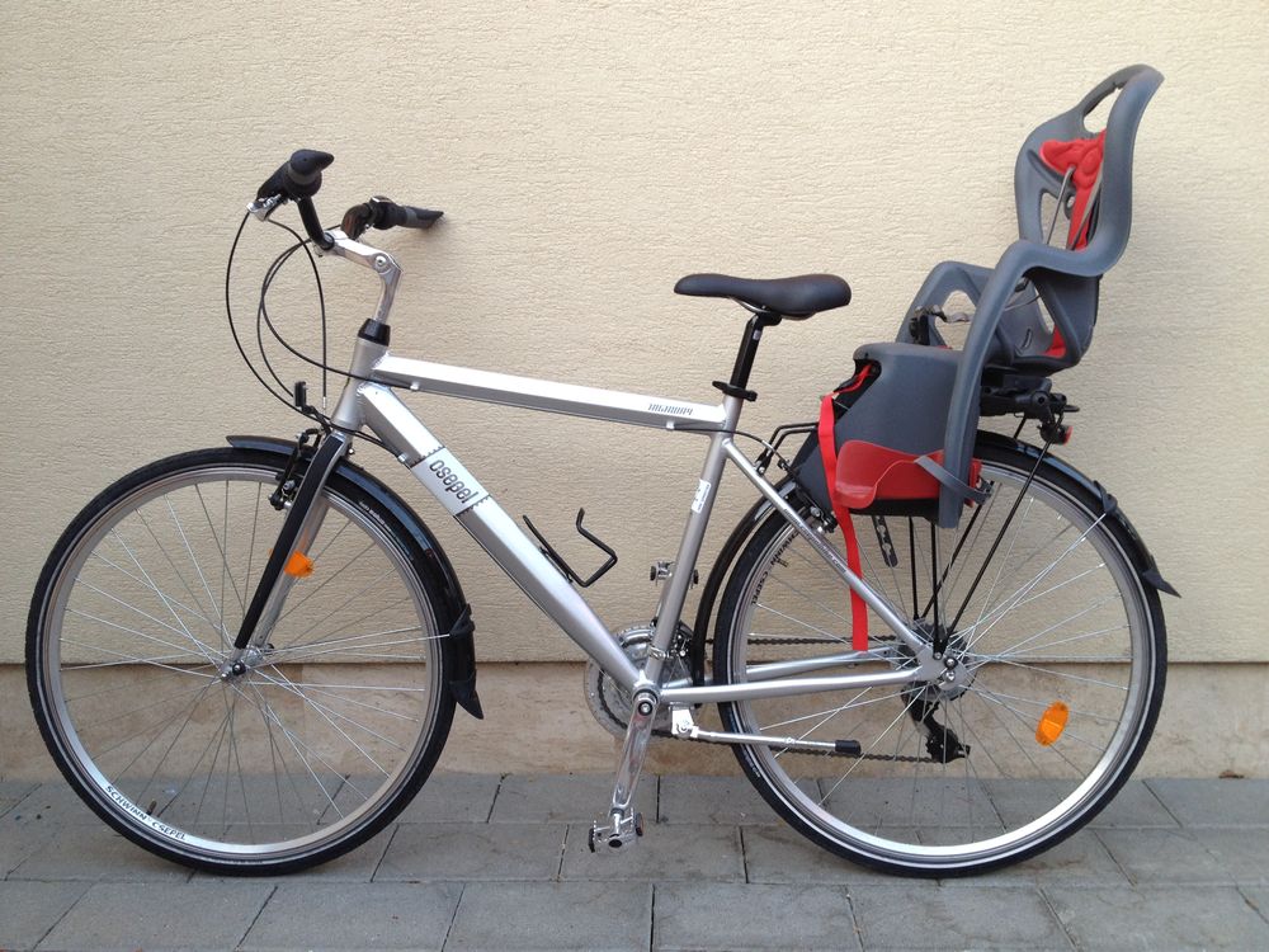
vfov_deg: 40.7
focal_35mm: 35
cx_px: 634
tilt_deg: -9.1
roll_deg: +0.5
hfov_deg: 52.6
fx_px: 1283
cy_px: 476
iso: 50
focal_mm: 4.28
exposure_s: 1/40
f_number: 2.4
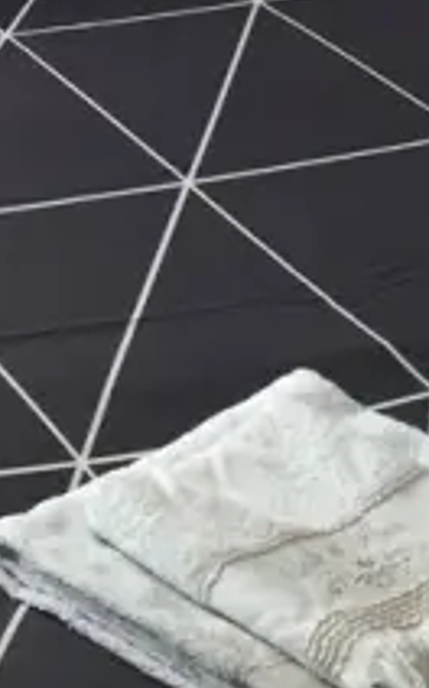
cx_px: -214
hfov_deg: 10.8
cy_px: -516
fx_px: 2176
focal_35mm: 116
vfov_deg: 15.6
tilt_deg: -10.1
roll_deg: -2.4
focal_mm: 4.15
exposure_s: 1/100
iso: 50
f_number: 2.2
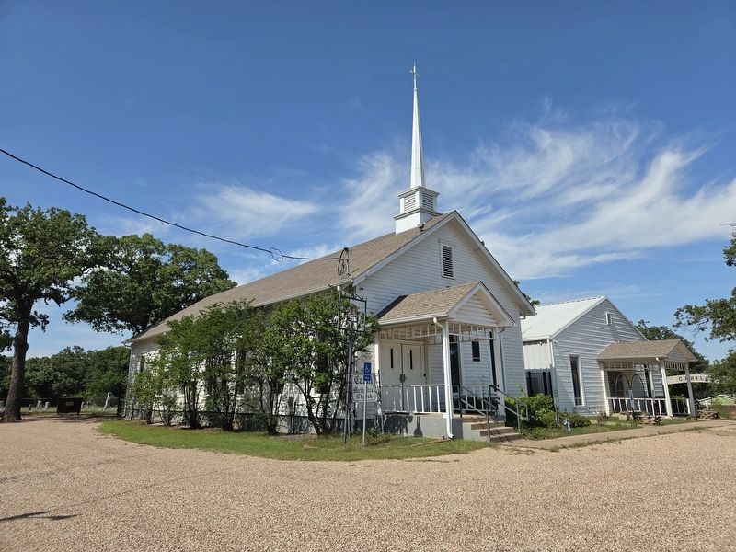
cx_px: 368
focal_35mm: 23
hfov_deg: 73.9
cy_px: 276
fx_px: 489
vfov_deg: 58.9
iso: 80
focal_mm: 5.4
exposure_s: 1/5127
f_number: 1.8
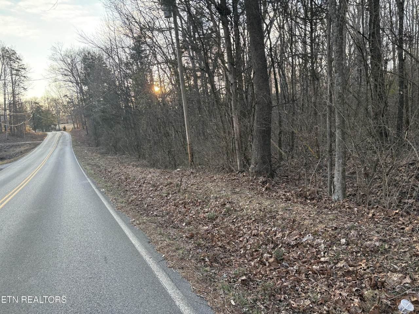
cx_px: 210
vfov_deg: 53.1
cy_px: 157
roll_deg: +3.2
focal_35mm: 26
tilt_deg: -7.1
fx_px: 315
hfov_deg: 67.3
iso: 80
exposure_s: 1/206
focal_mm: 5.96
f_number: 1.6
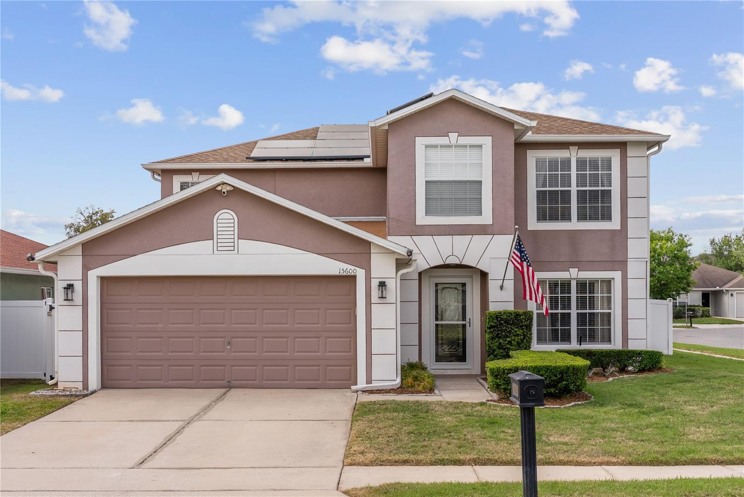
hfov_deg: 46.4
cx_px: 372
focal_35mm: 42
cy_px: 248
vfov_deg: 31.9
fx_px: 868
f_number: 9
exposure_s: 1/320
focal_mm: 42
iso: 125
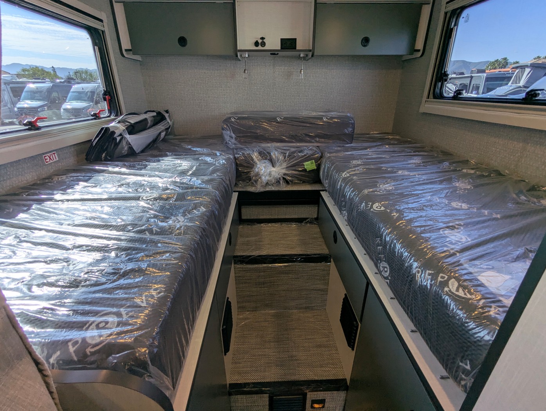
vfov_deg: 78.2
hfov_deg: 94.4
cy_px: 206
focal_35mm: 16
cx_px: 273
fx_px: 253
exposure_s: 1/147
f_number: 2.2
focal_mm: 2.35
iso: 37
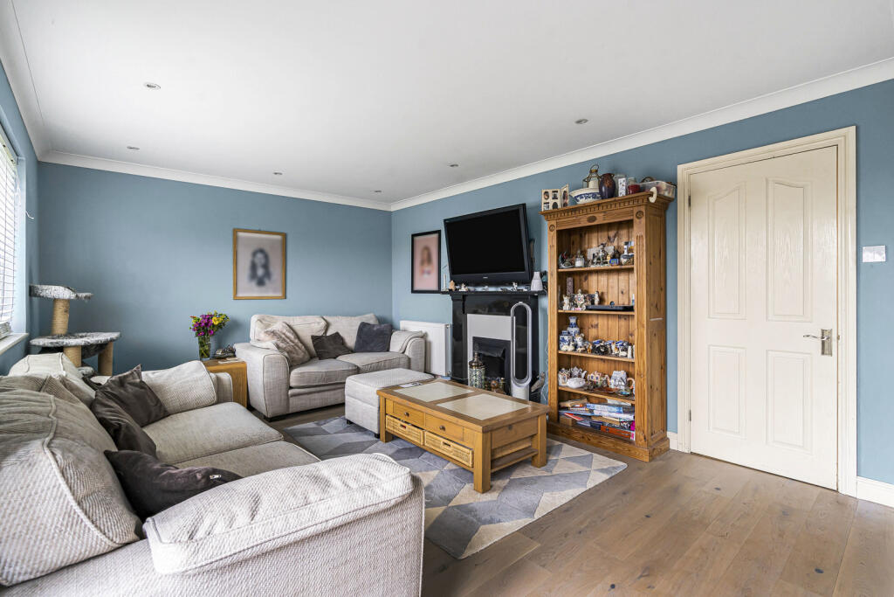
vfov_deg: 73.8
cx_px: 447
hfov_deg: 96.7
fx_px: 397
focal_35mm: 16
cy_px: 298
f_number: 8
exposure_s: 1/8
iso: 250
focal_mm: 16
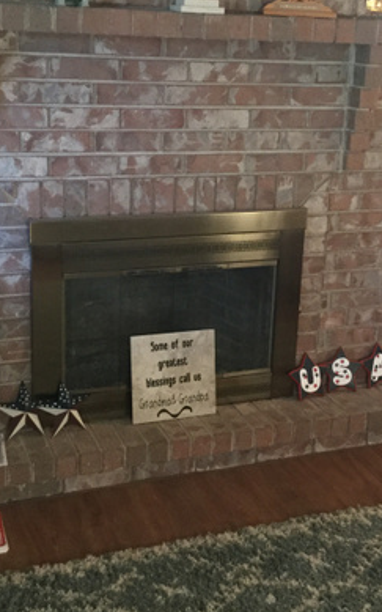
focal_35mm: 54
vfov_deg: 37.5
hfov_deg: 23.9
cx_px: 233
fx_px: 900
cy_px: 271
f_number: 2.4
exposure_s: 1/17
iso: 200
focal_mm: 3.3
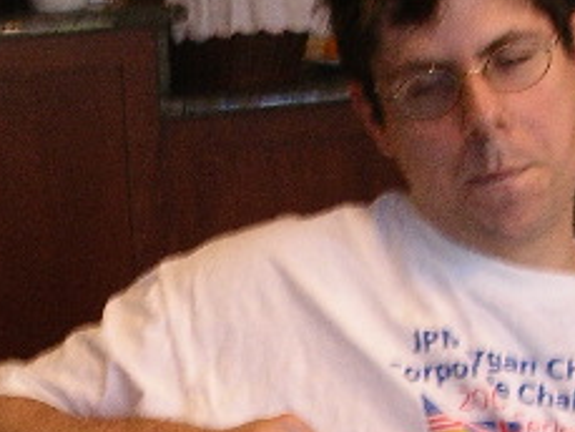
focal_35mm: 129
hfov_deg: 15.2
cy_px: 512
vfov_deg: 11.3
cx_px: 161
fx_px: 2144
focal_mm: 7.8
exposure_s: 1/40
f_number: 2.8
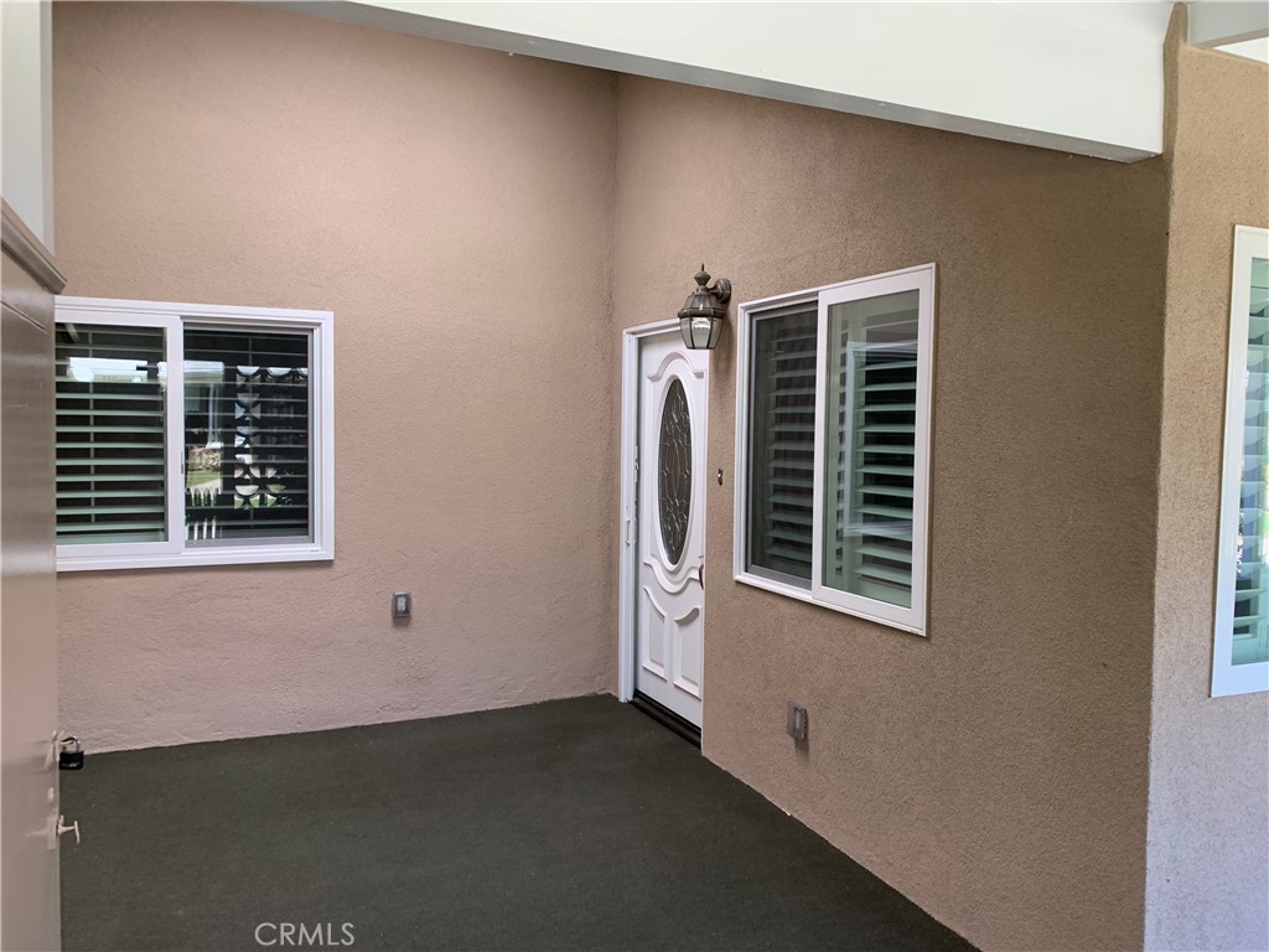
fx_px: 953
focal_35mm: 26
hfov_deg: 67.3
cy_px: 476
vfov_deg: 53.1
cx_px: 634
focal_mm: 4.25
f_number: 1.8
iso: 40
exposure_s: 1/121
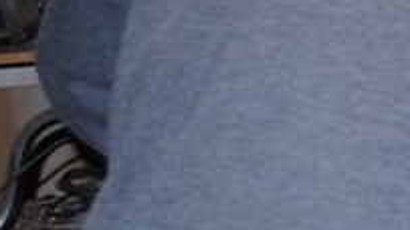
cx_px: 1131
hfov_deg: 9.8
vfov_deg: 6.7
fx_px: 1956
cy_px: -93
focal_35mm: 180
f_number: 3.8
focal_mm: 20
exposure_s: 1/60
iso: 200
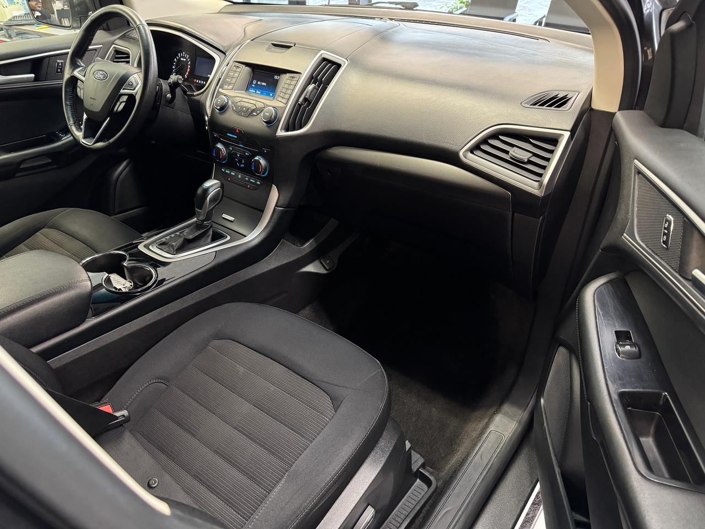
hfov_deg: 71.6
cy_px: 264
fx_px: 489
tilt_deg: -34.5
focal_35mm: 24
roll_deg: +2.2
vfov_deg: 56.8
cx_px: 352
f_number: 1.78
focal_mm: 6.76
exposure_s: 1/30
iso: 800
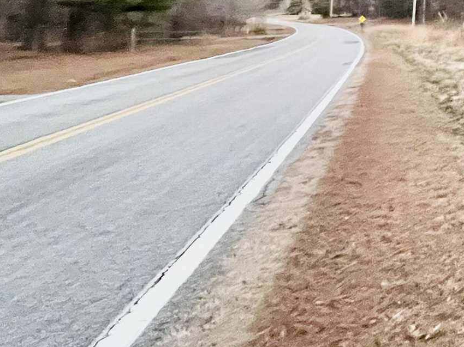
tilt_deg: +3.7
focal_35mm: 47
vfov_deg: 28.0
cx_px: 680
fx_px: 630
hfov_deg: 28.3
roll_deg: -0.5
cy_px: -39
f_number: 1.8
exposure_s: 1/41
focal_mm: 1.57
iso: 1000
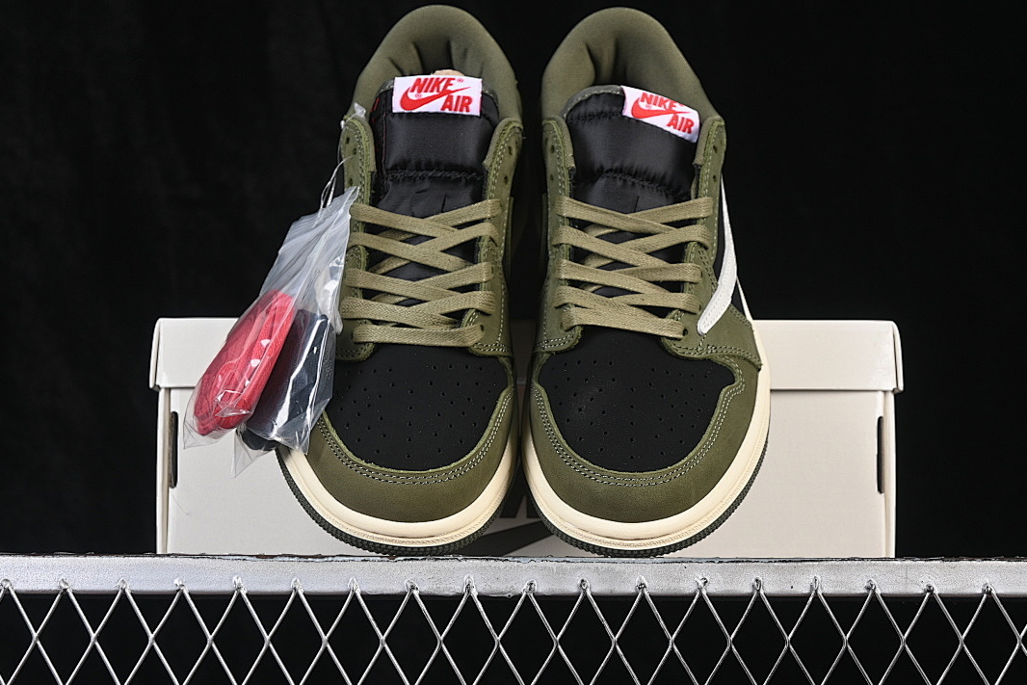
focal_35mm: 76
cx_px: 517
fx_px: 2168
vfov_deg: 18.0
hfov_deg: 26.6
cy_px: 341
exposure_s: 1/60
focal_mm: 50
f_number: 6.3
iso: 160
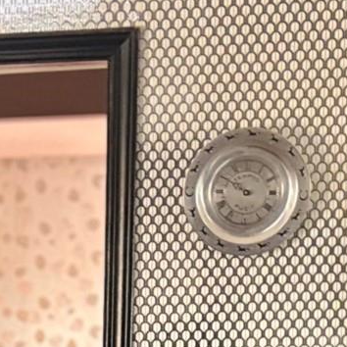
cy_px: 634
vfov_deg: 12.0
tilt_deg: -9.8
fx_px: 1508
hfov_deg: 12.8
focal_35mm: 133
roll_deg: +1.1
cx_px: -66
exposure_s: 1/40
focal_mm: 5.96
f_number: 1.6
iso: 400
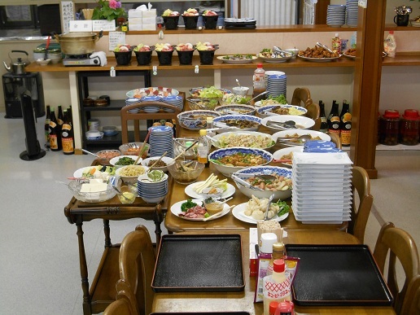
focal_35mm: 53
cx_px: 210
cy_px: 158
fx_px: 643
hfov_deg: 36.2
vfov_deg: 27.5
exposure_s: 1/30
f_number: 4.2
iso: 320
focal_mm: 9.5
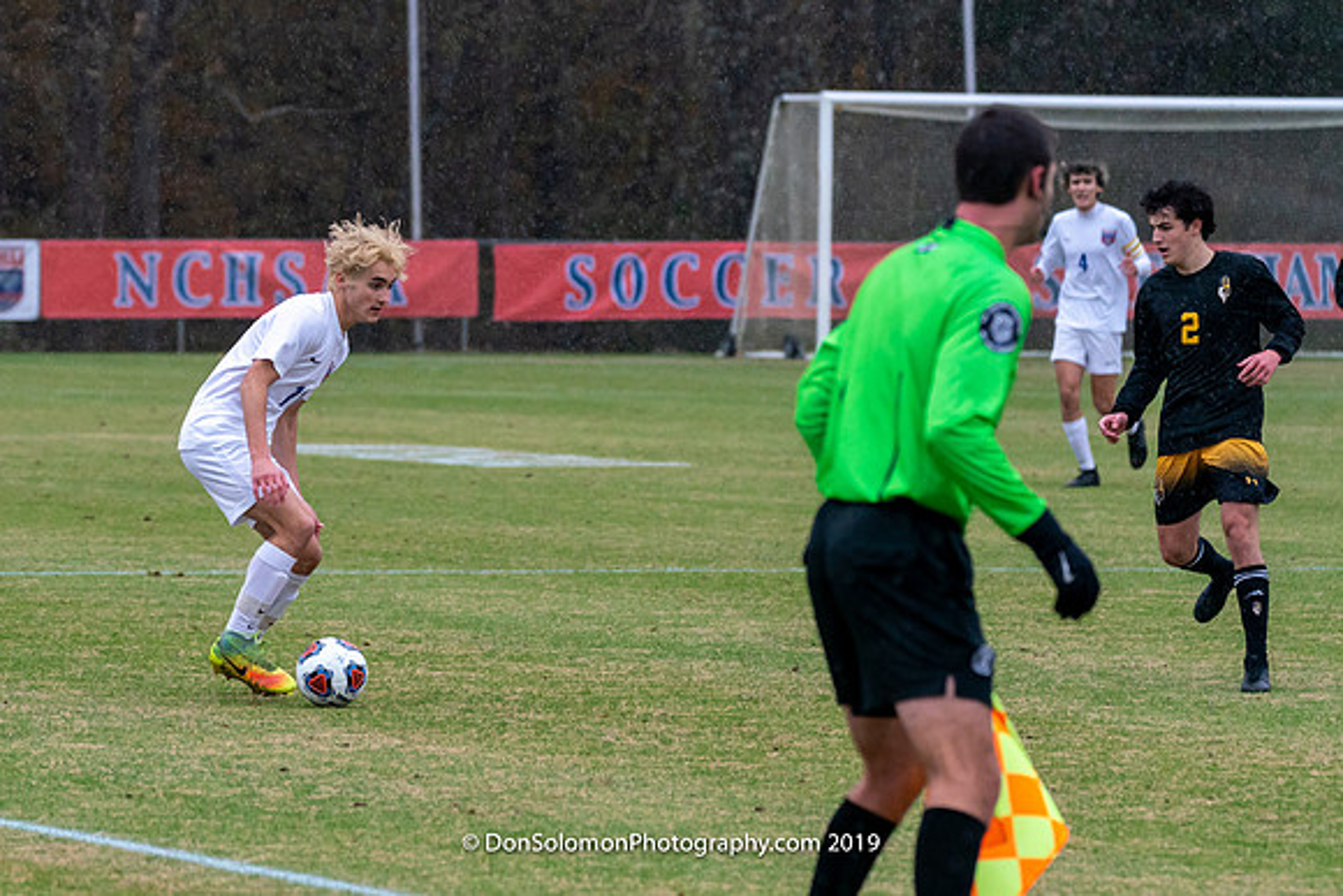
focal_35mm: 291
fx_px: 10876
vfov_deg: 4.7
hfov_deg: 7.1
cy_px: 396
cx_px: 359
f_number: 5.6
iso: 2500
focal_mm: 198
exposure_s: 1/1000
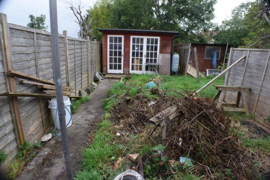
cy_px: 90
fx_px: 203
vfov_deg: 48.0
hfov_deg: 67.4
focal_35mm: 27
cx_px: 135
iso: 400
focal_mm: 18
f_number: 6.3
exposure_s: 1/160
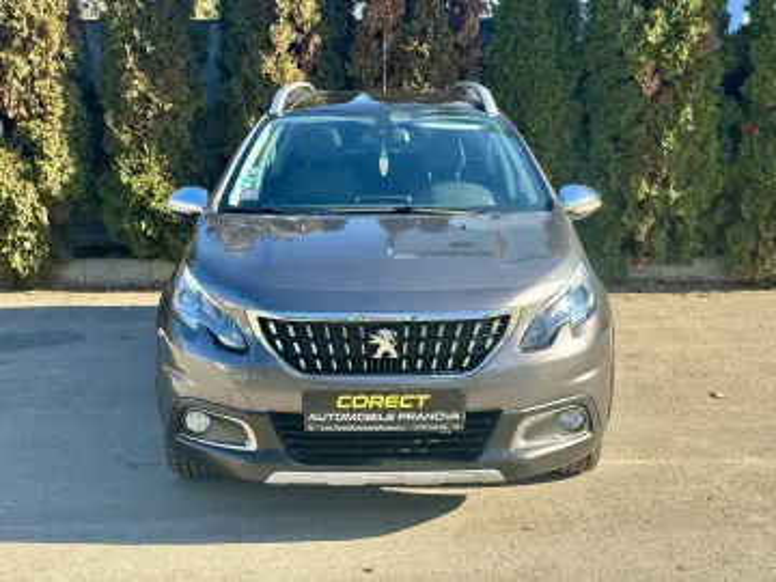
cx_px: 388
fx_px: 1076
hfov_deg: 39.7
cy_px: 291
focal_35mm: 48
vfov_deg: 30.3
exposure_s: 1/729
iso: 64
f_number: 1.78
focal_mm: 6.86
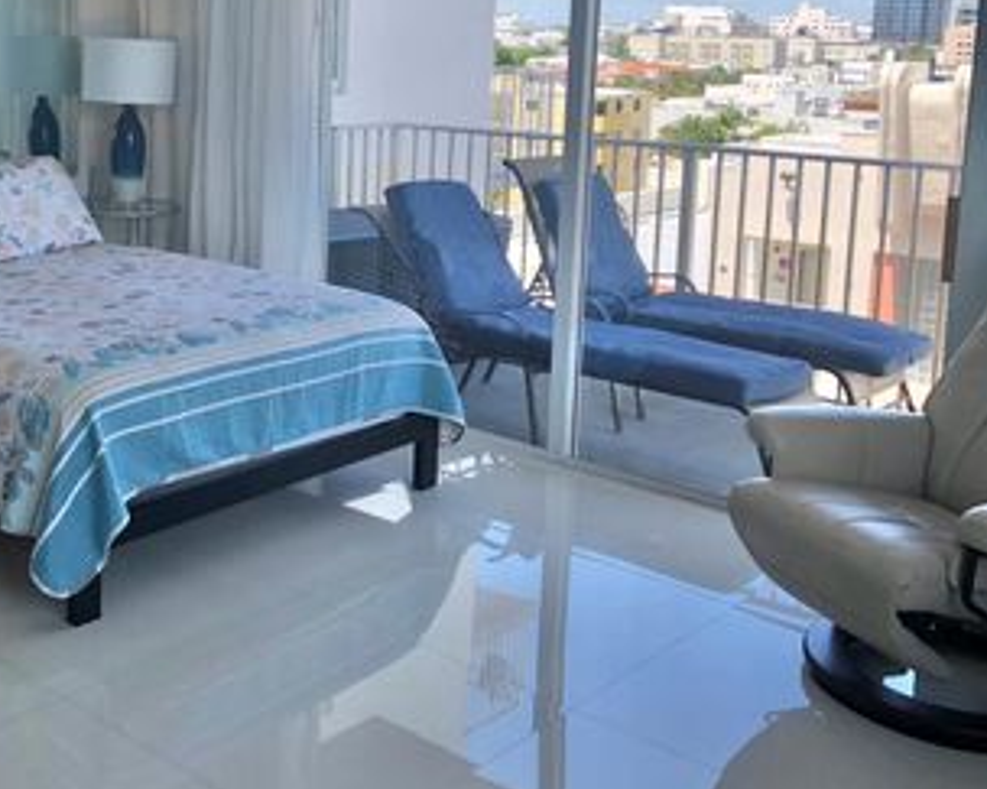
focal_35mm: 45
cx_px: 188
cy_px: 229
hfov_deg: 39.4
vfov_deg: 33.0
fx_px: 1314
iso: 20
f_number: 1.8
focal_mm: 3.99
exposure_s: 1/463
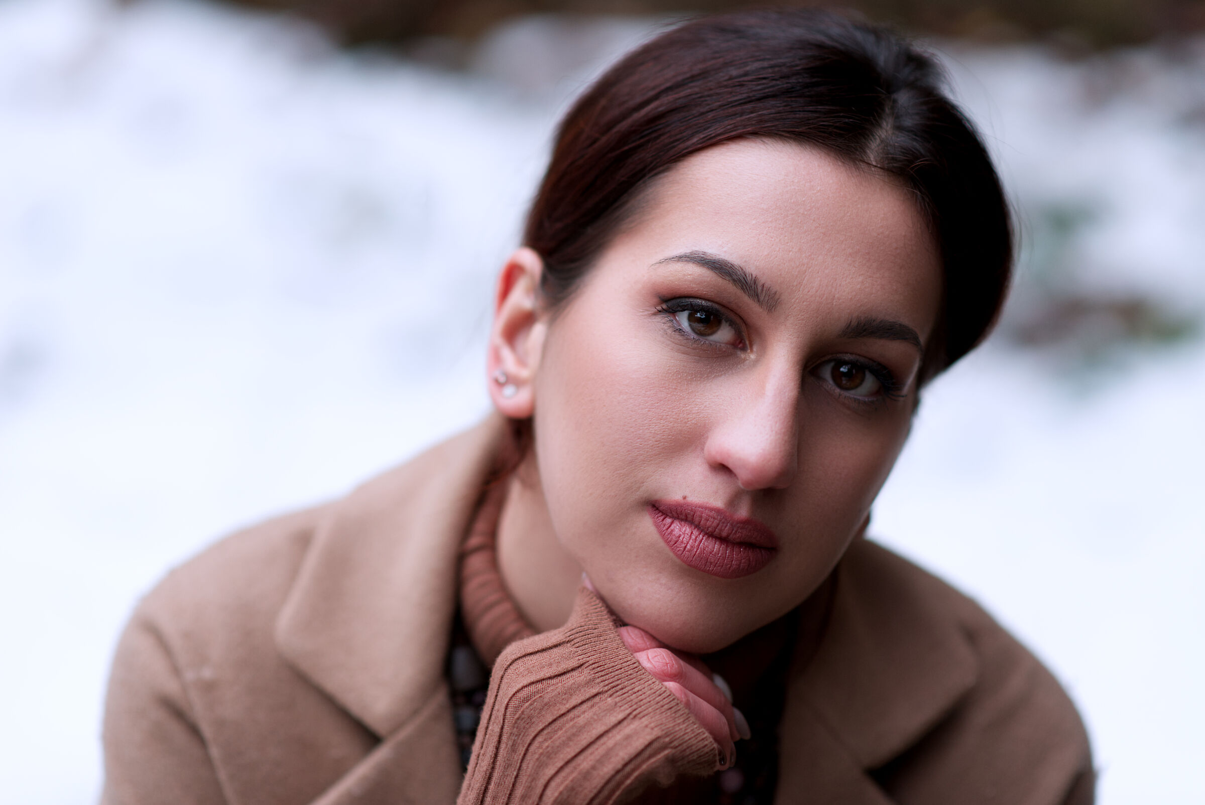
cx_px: 602
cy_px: 402
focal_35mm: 85
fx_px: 2847
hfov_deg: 23.9
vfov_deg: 16.1
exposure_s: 1/500
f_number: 2.2
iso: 640
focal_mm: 85
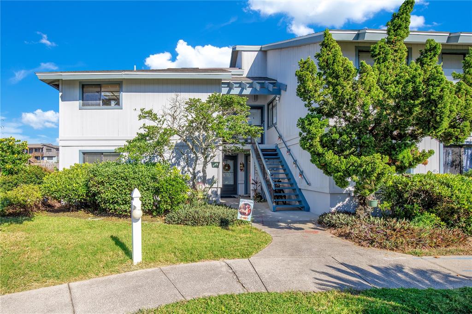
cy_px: 157
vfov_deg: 73.7
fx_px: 210
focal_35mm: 16
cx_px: 236
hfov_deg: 96.8
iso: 100
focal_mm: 16
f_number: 10
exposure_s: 1/160
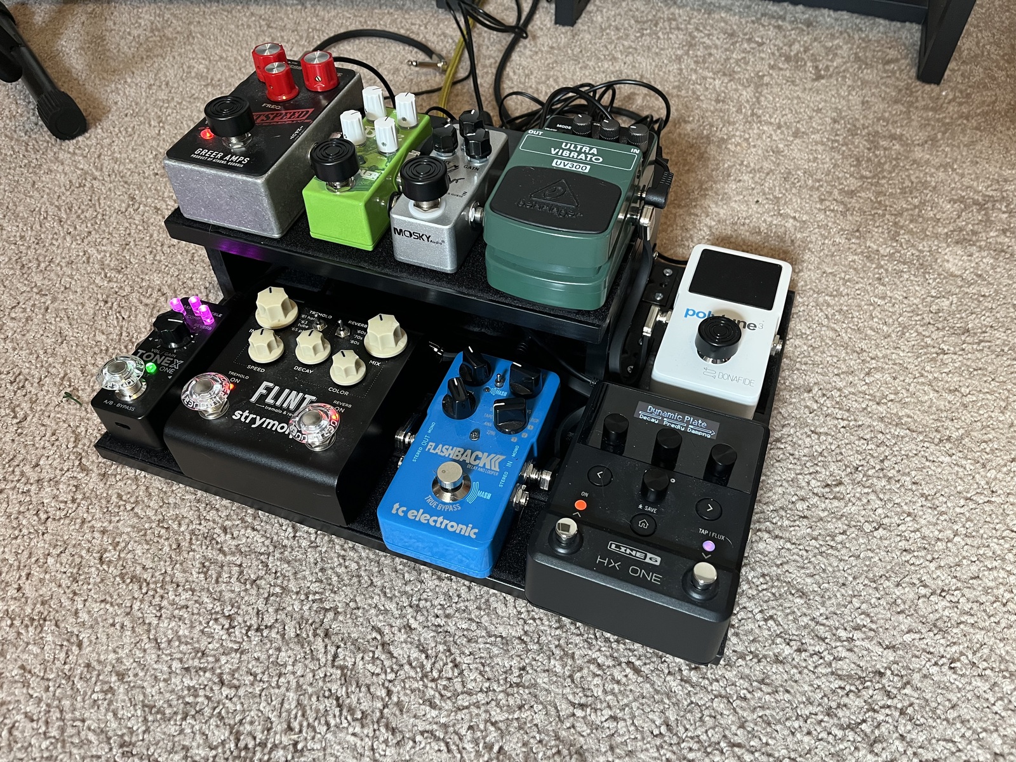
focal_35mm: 26
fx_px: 763
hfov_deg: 67.3
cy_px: 381
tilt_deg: -50.3
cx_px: 508
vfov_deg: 53.1
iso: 200
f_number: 1.6
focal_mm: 5.1
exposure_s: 1/60
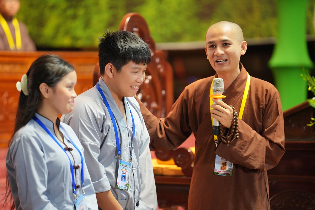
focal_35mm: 180
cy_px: 105
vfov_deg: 7.6
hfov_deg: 11.4
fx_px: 1575
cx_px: 158
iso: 2000
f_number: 2.8
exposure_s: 1/100
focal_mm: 180
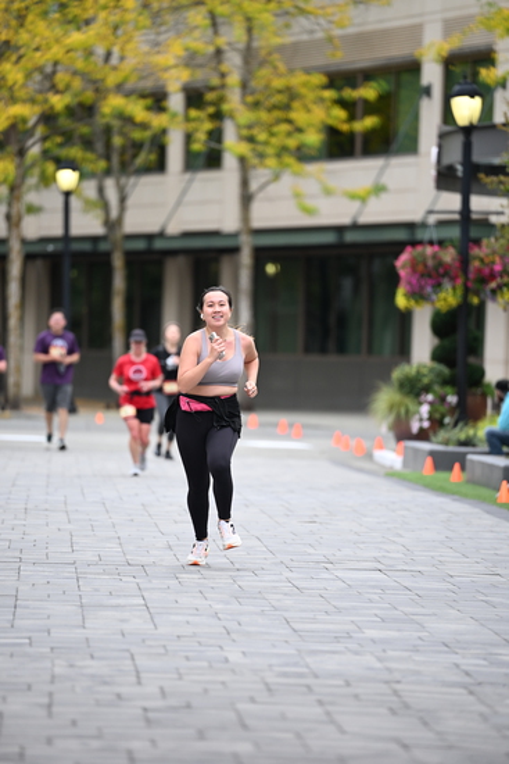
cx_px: 254
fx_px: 4239
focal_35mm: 200
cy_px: 382
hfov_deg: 6.9
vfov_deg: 10.3
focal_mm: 200
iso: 640
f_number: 2.8
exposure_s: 1/1600
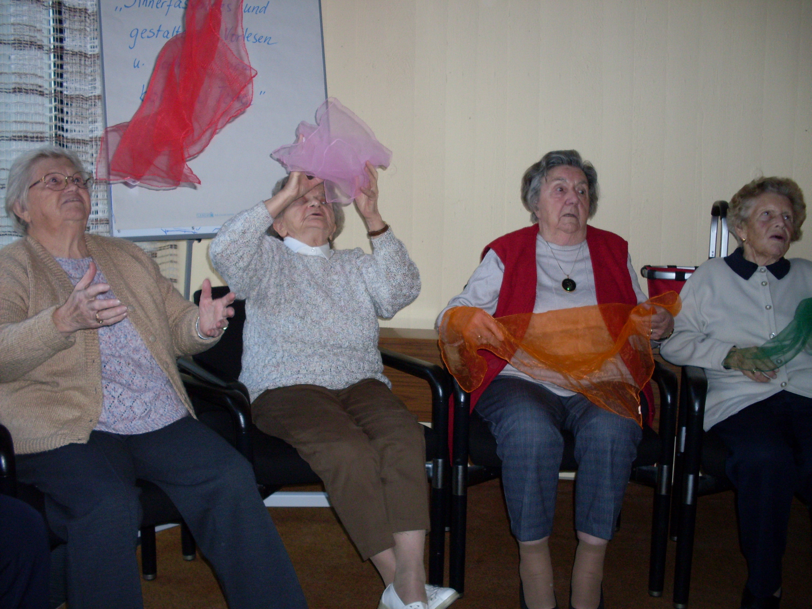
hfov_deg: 49.0
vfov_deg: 37.7
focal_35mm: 38
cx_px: 406
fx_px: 891
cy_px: 304
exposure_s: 1/45
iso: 100
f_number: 2.8
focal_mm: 6.3
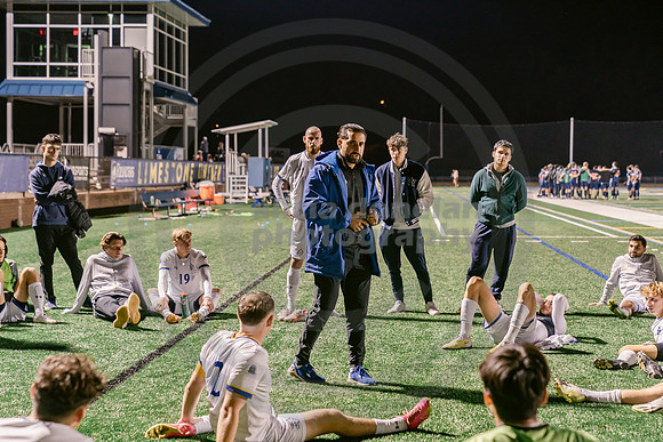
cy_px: 221
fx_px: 1289
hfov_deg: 28.8
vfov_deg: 19.5
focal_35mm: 70
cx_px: 332
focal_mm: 70
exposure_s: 1/125
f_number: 3.5
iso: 2500
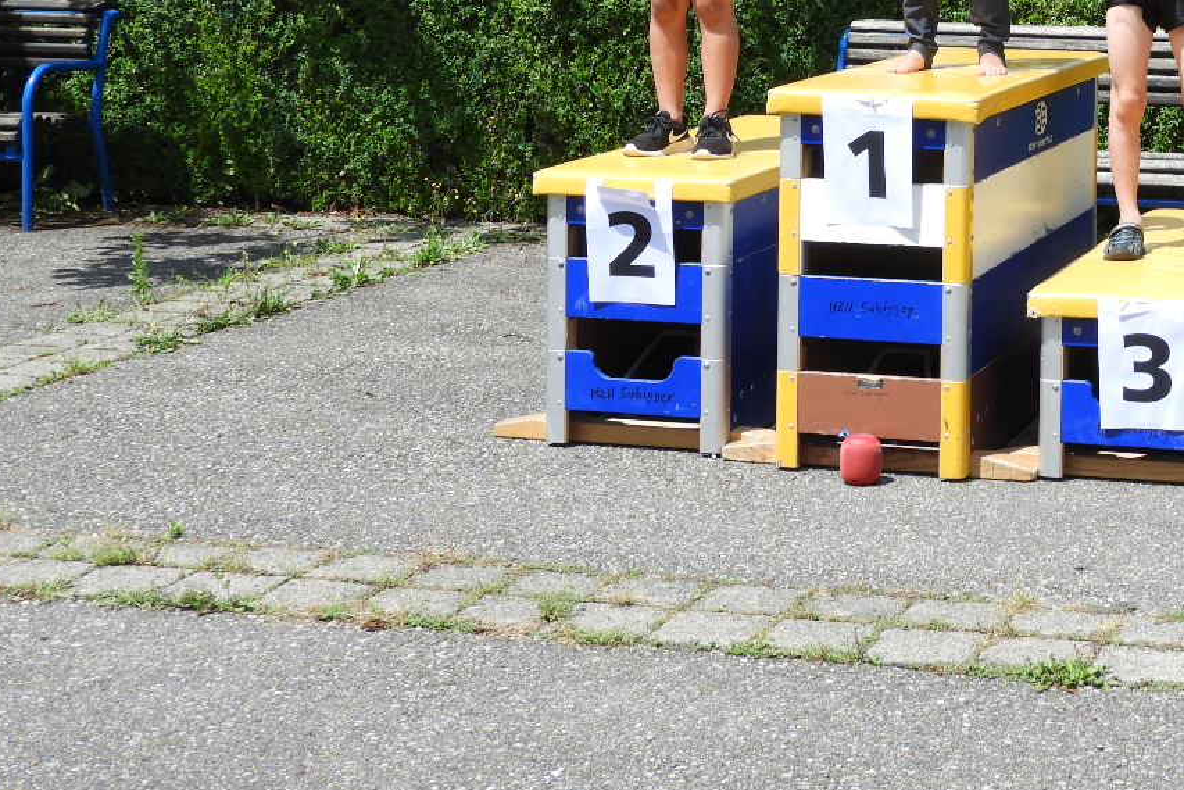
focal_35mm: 78
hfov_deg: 25.2
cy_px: -22
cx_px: 1052
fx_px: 2566
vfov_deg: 17.1
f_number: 3.8
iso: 100
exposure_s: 1/800
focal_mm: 7.2
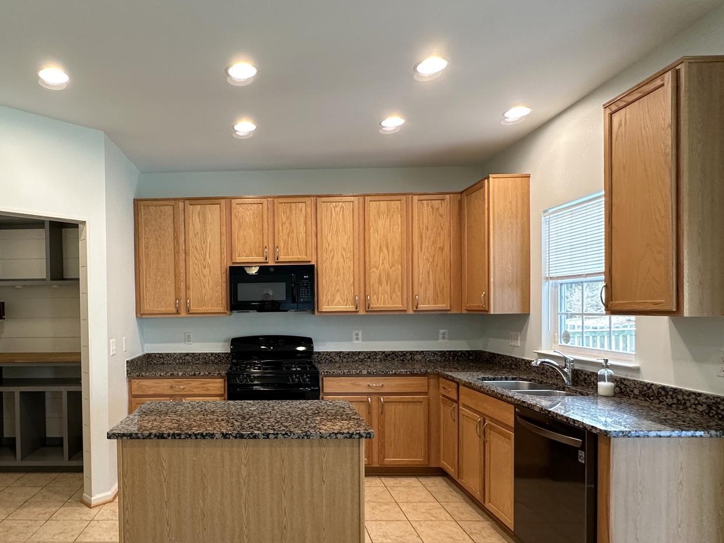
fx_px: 481
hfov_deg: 72.0
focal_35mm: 23
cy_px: 319
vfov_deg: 58.5
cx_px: 247
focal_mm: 2.22
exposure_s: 1/60
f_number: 2.2
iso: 200
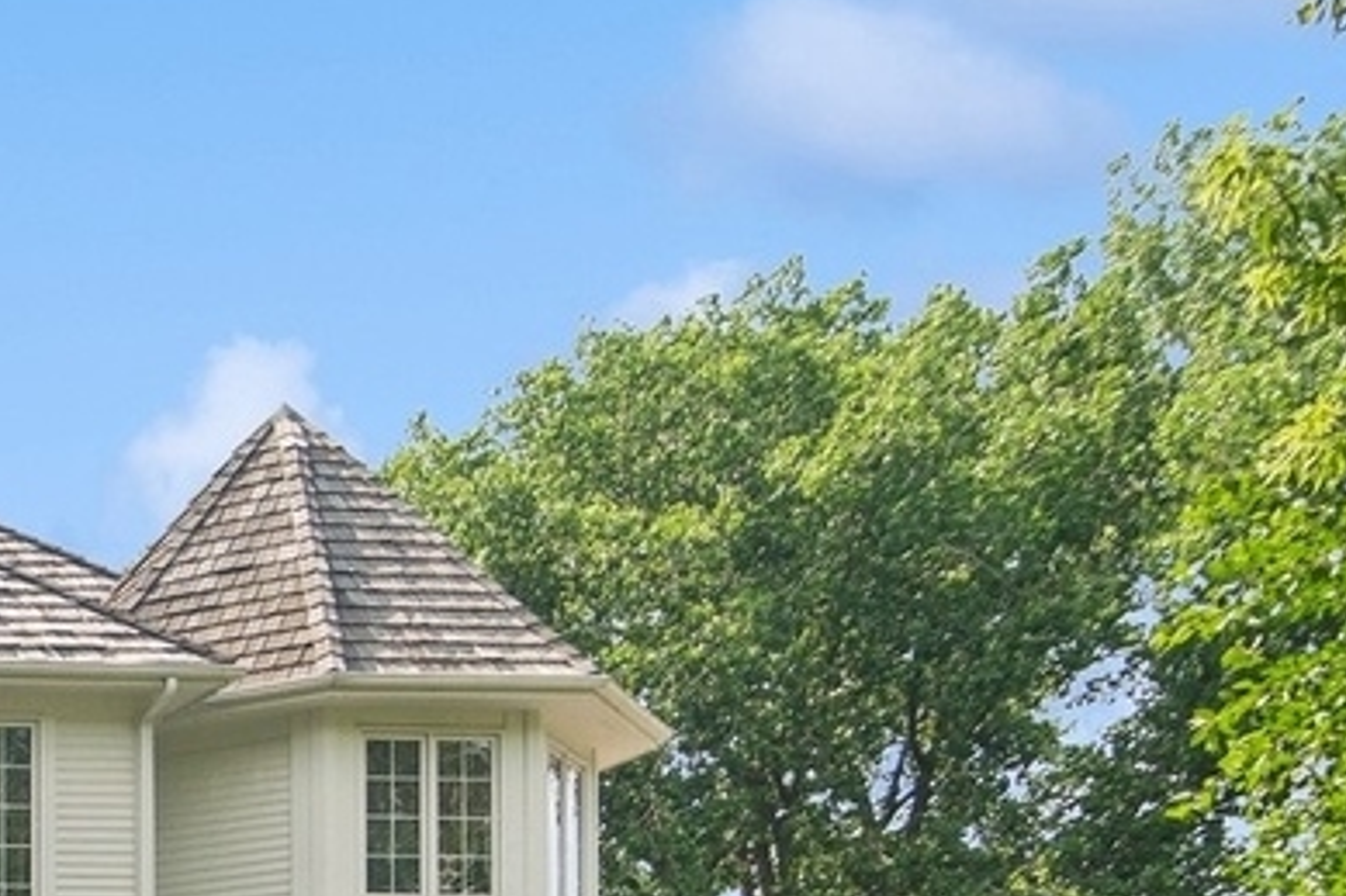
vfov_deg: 16.3
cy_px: 1401
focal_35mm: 75
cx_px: -1145
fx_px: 2803
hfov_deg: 19.4
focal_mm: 12
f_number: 8
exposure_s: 1/800
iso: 200
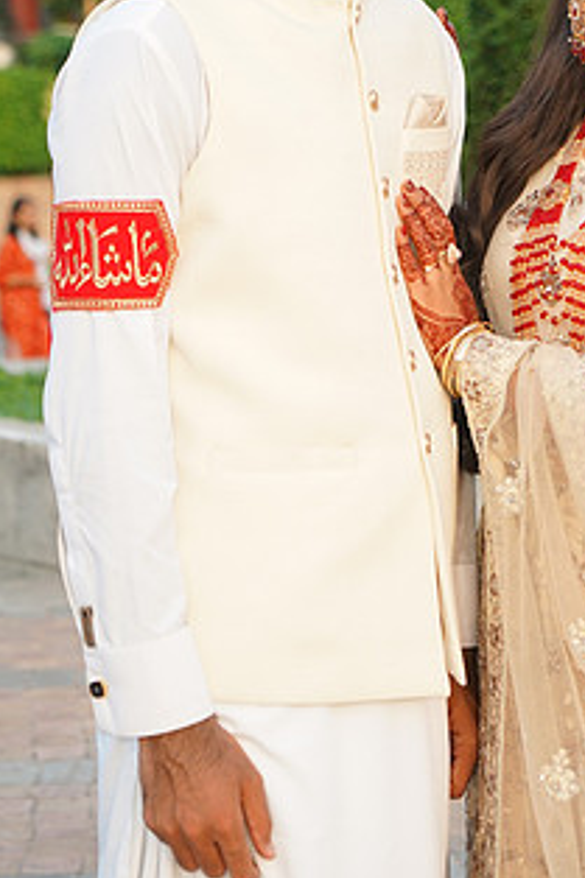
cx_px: 452
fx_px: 2708
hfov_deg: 12.3
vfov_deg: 18.2
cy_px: 154
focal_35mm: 111
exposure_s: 1/200
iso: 400
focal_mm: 60
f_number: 4
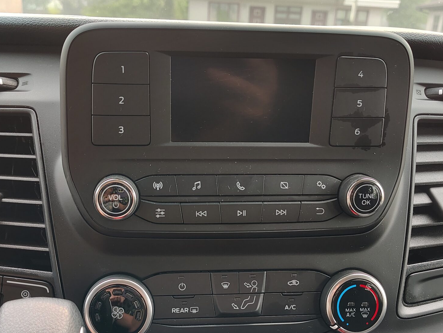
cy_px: 251
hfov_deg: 44.7
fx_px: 538
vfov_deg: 33.7
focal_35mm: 42
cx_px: 205
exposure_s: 1/120
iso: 297
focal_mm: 5.56
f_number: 1.8
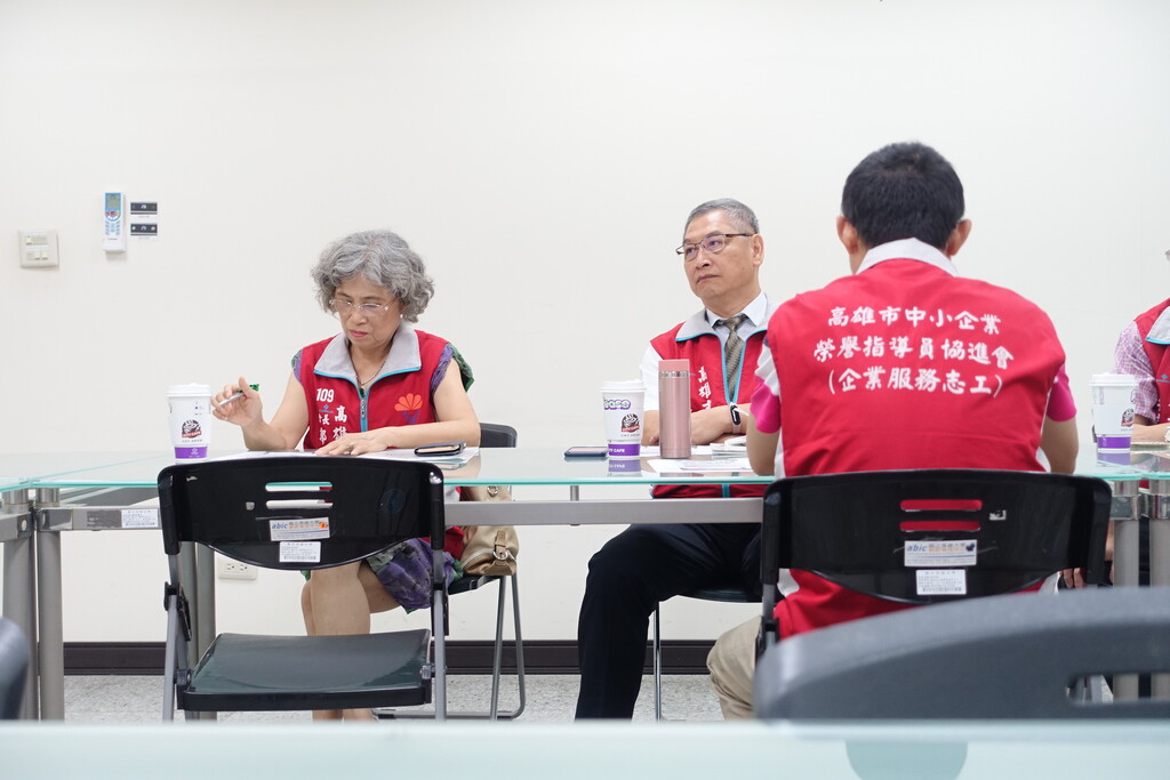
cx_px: 585
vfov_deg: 28.1
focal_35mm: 48
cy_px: 390
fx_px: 1560
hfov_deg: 41.1
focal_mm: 17.49
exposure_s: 1/50
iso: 320
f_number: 2.8
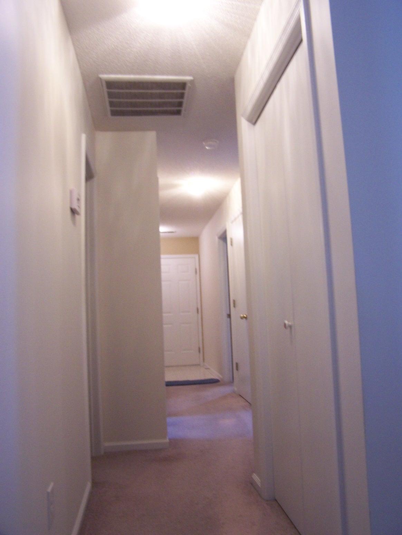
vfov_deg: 49.0
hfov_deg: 37.7
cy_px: 268
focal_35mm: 38
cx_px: 201
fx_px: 588
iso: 140
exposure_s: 1/8
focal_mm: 6.3
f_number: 2.8
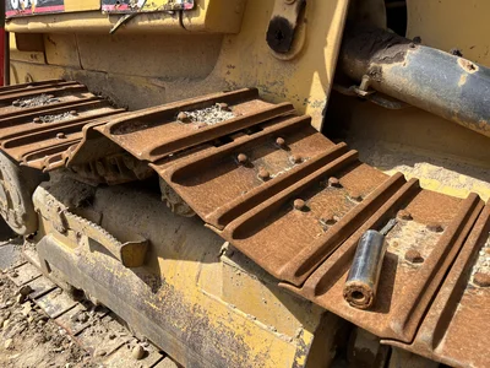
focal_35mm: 26
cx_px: 245
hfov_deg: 67.3
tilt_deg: -23.1
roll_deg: -4.4
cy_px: 184
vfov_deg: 53.1
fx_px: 368
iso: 50
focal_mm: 5.1
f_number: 1.6
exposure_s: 1/1672
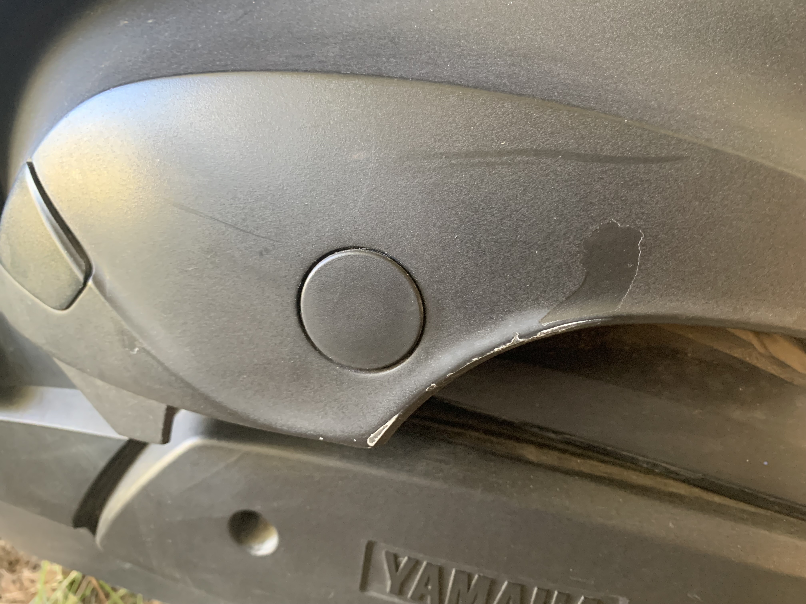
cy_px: 302
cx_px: 403
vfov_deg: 53.1
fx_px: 605
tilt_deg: -8.4
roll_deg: +0.3
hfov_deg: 67.3
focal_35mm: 26
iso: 400
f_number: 1.8
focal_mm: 4.25
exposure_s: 1/48
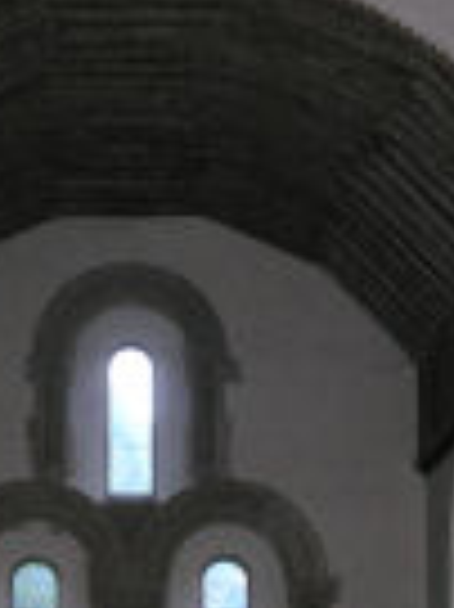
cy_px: 342
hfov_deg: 12.4
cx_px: 97
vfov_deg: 16.6
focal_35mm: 119
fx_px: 2084
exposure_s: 1/60.1
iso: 200
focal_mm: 8.9
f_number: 2.8
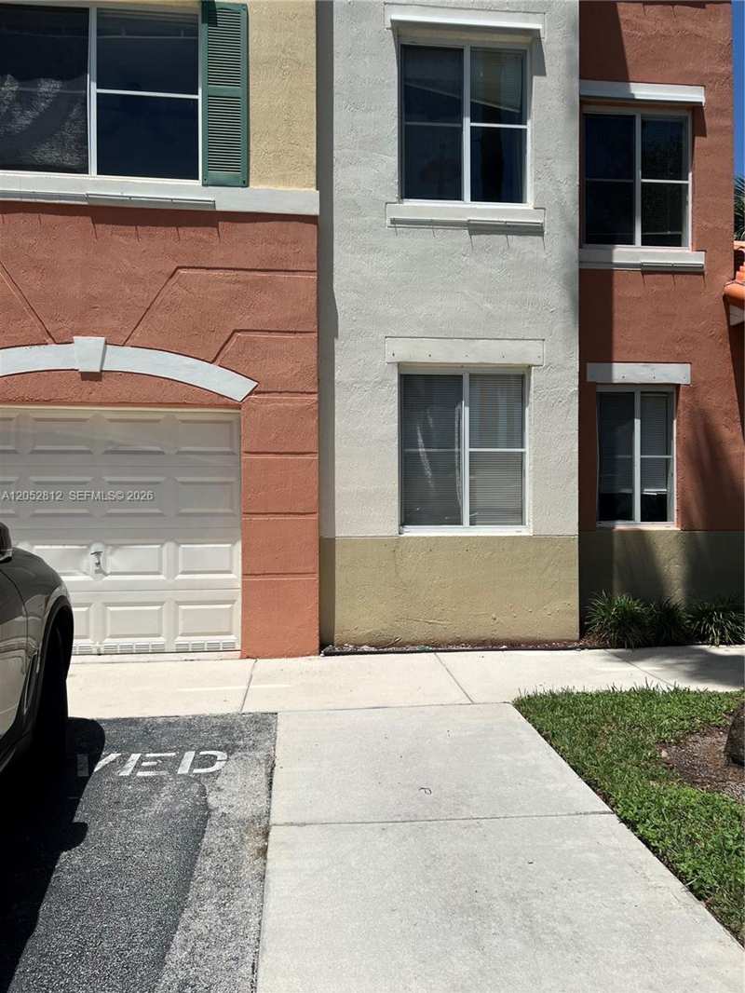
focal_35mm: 26
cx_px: 372
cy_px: 496
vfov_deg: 67.3
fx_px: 746
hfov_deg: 53.1
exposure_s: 1/8696
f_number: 1.5
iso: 50
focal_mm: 5.7
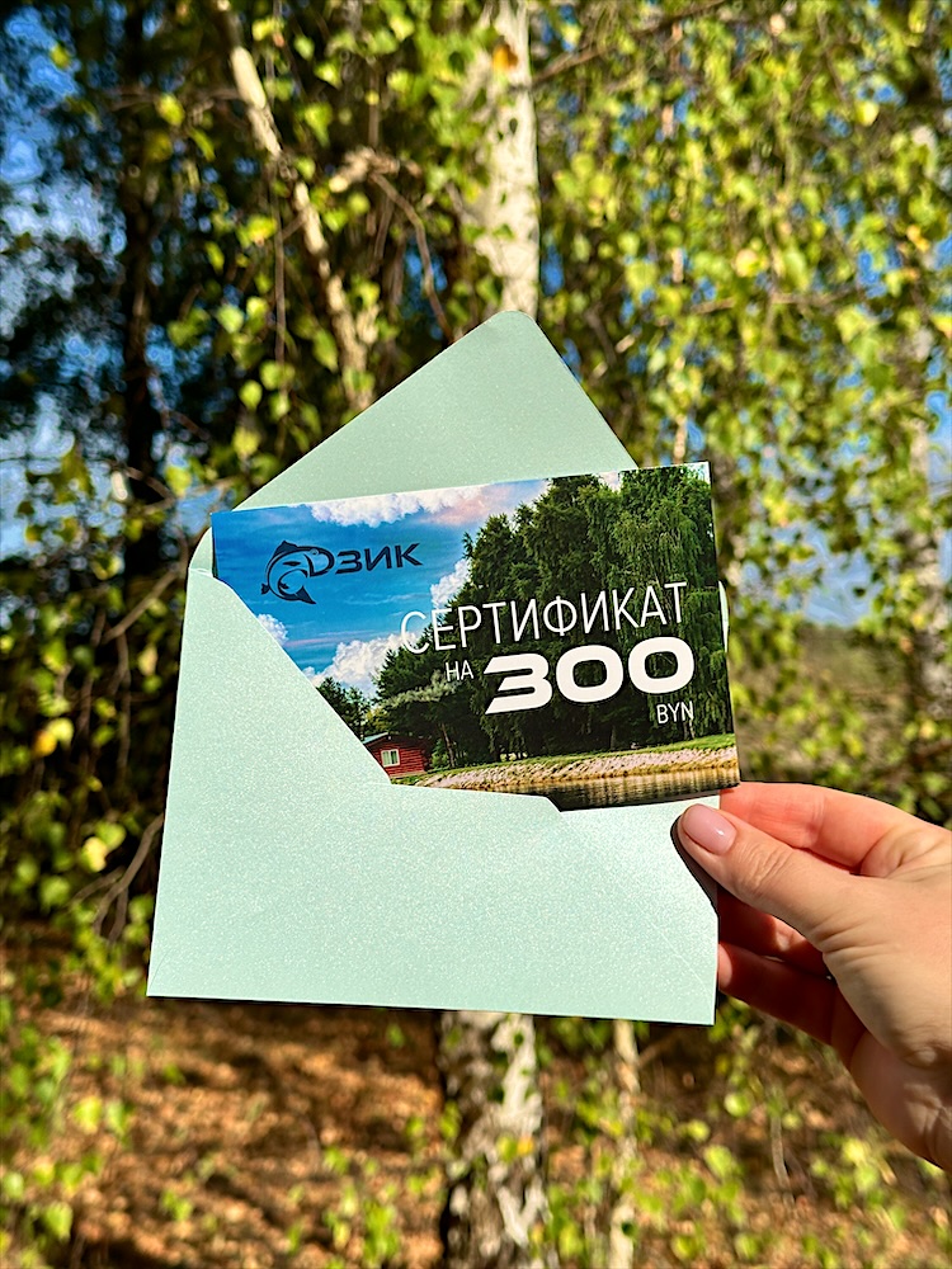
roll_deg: +1.3
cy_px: 634
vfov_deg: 39.7
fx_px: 1760
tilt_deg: +2.7
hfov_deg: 30.3
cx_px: 476
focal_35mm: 48
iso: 64
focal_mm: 6.86
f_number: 1.78
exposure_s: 1/8929
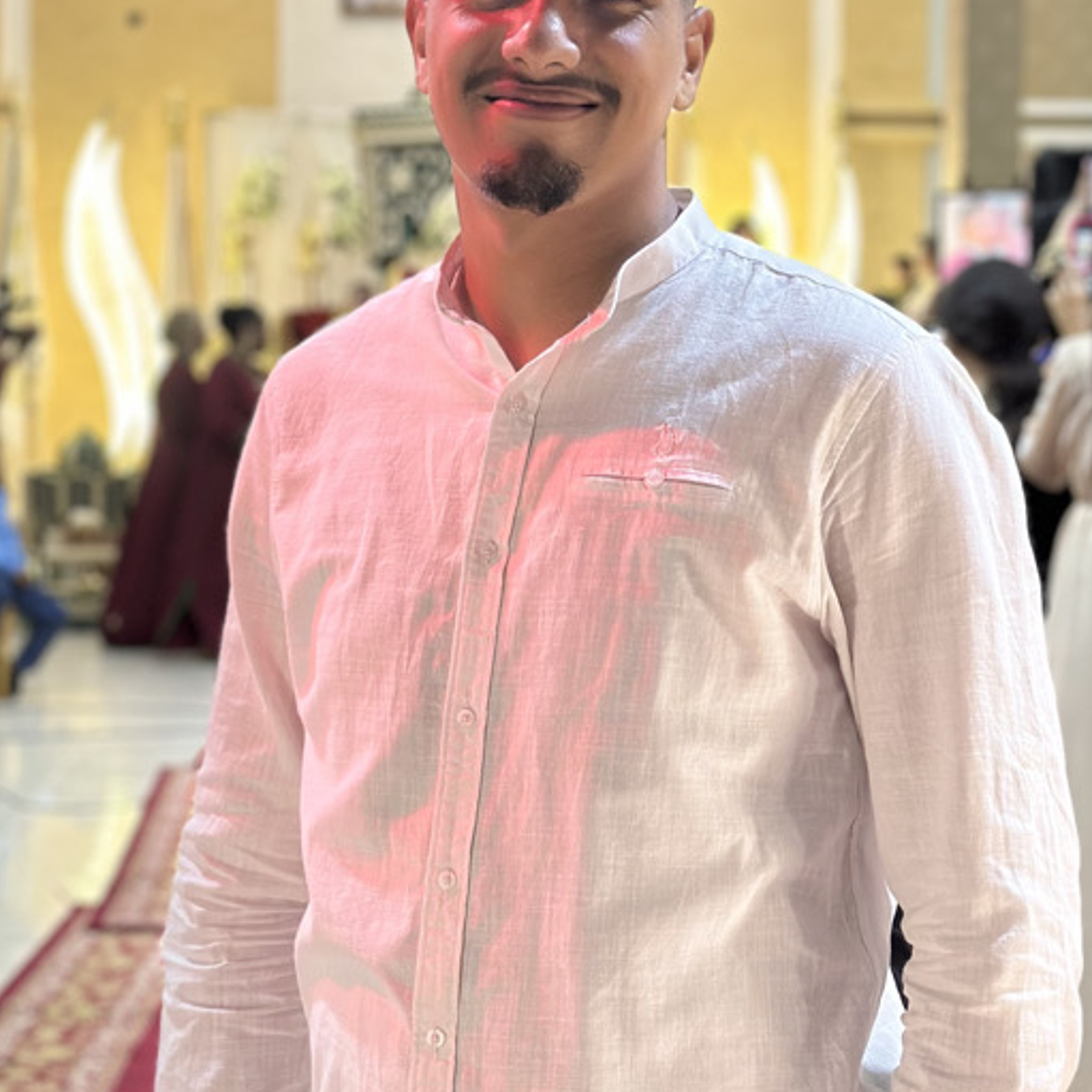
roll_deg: -1.3
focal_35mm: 85
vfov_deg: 20.4
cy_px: 385
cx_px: 588
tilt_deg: +1.0
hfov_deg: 20.4
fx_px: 3034
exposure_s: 1/50
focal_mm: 6.86
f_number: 1.78
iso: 125
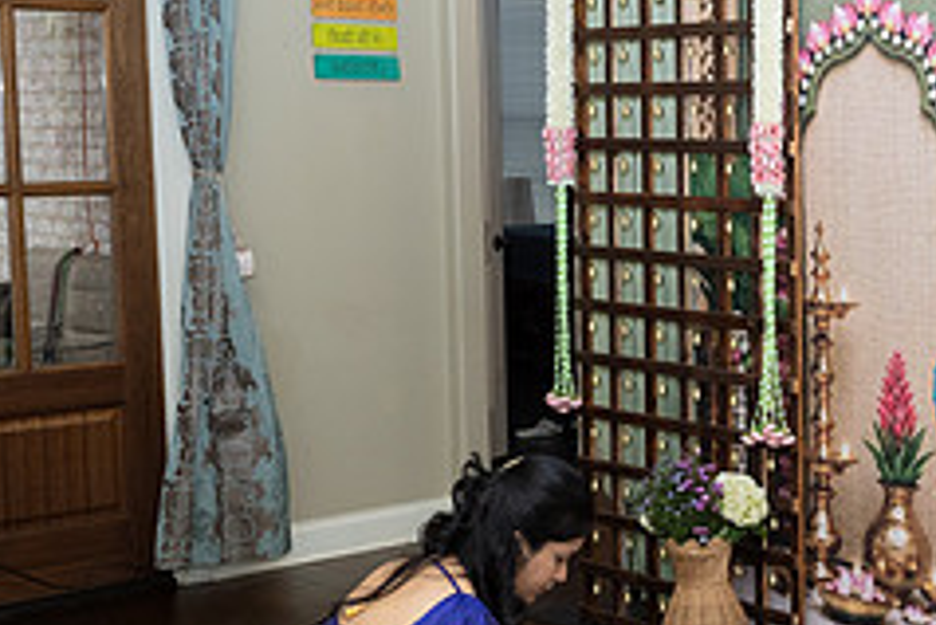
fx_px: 1821
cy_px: 285
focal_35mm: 70
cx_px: 1015
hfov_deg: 26.7
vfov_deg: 19.5
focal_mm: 27.5
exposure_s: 1/160
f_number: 3.5
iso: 640
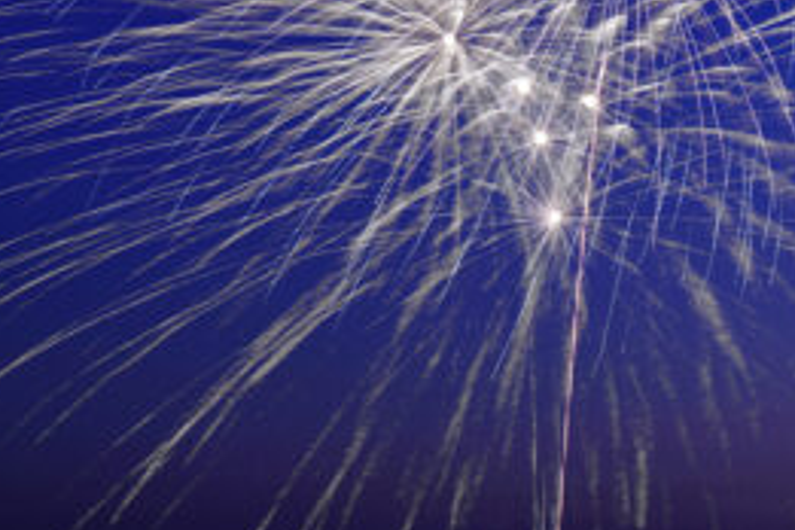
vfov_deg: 9.0
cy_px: 166
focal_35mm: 153
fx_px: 3378
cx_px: 585
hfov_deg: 13.4
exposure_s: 1/1.43
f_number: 11
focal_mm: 50
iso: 100
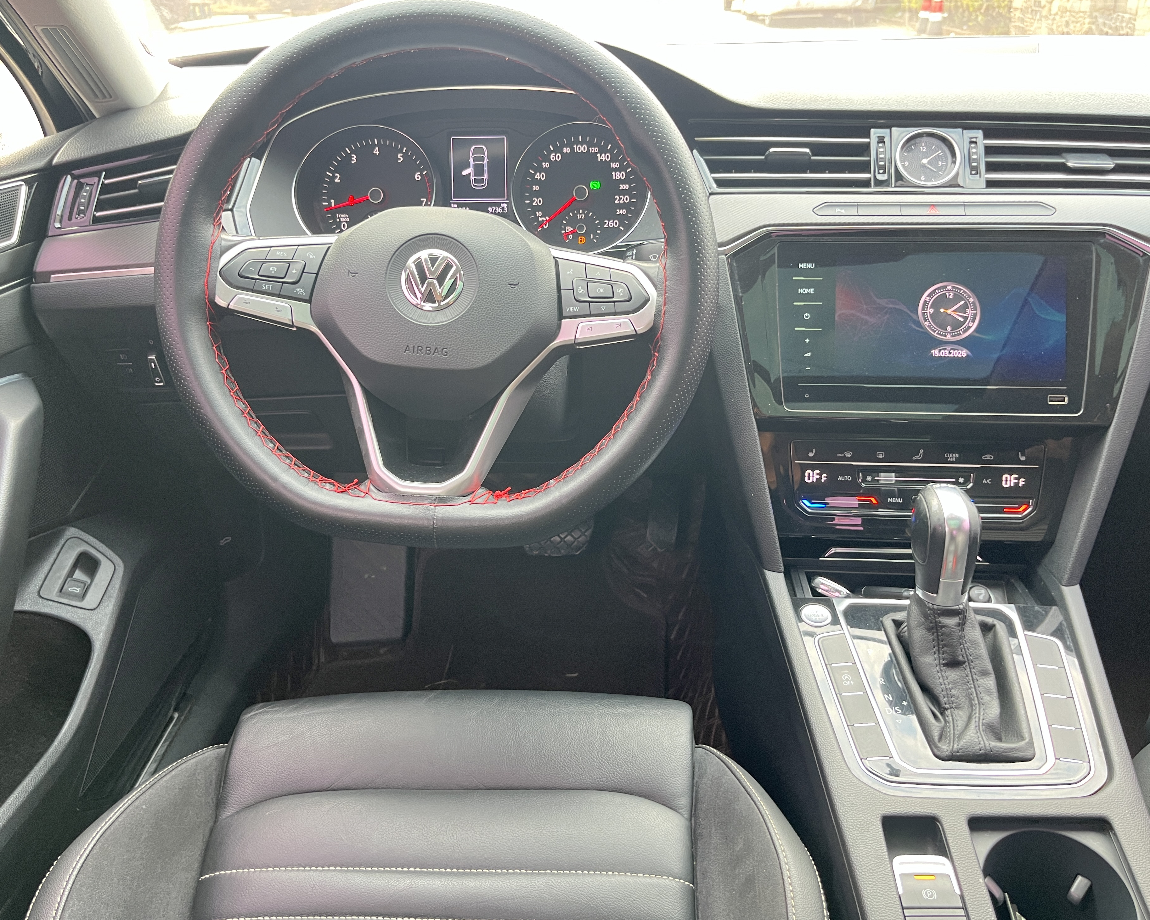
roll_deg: +1.6
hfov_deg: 62.2
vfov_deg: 51.5
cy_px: 457
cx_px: 561
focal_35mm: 28
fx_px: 953
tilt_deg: -24.0
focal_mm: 5.1
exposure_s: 1/60
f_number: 1.6
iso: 160
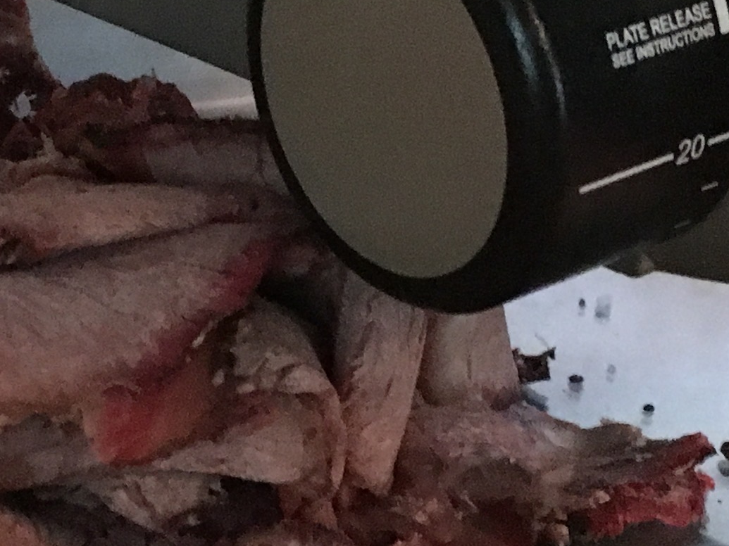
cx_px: 293
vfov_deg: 13.1
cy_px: 312
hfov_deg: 17.4
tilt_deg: -20.0
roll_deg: -6.4
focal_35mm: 113
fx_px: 2379
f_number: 2.2
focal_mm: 4.15
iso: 640
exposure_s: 1/15
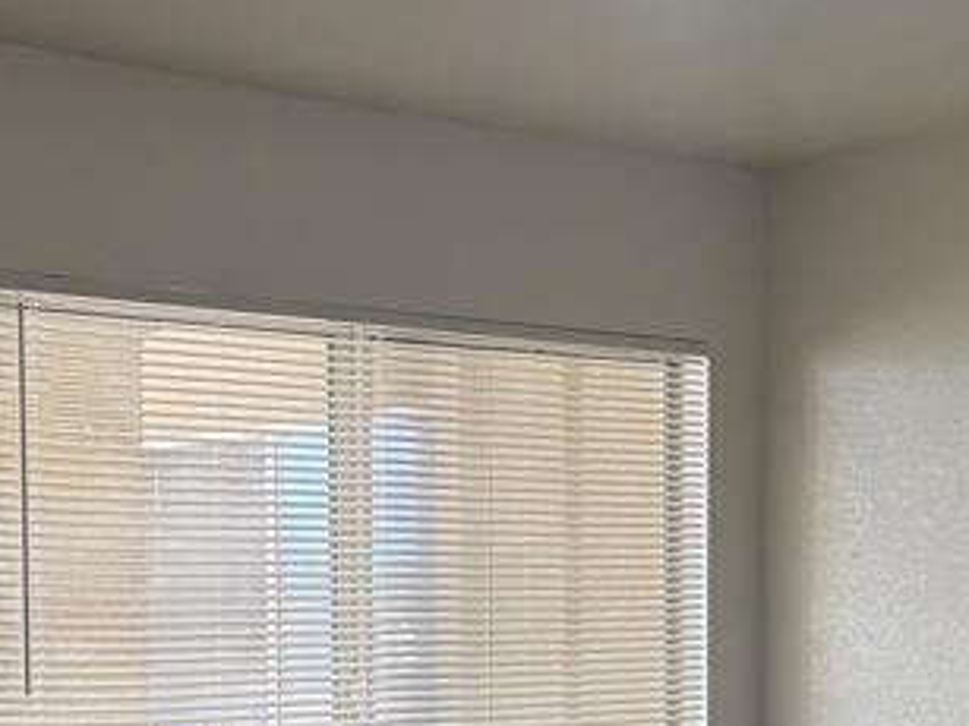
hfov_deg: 24.4
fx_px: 2239
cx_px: 423
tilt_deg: -2.3
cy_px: 748
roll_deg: -0.5
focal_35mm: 80
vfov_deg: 17.9
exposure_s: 1/120
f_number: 1.78
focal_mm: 6.76
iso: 160
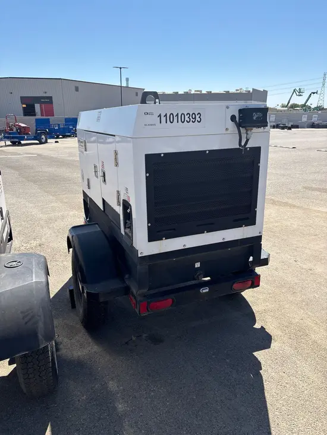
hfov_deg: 53.1
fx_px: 327
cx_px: 164
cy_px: 218
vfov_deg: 67.3
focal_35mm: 26
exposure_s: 1/3413
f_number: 1.6
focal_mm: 5.96
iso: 50
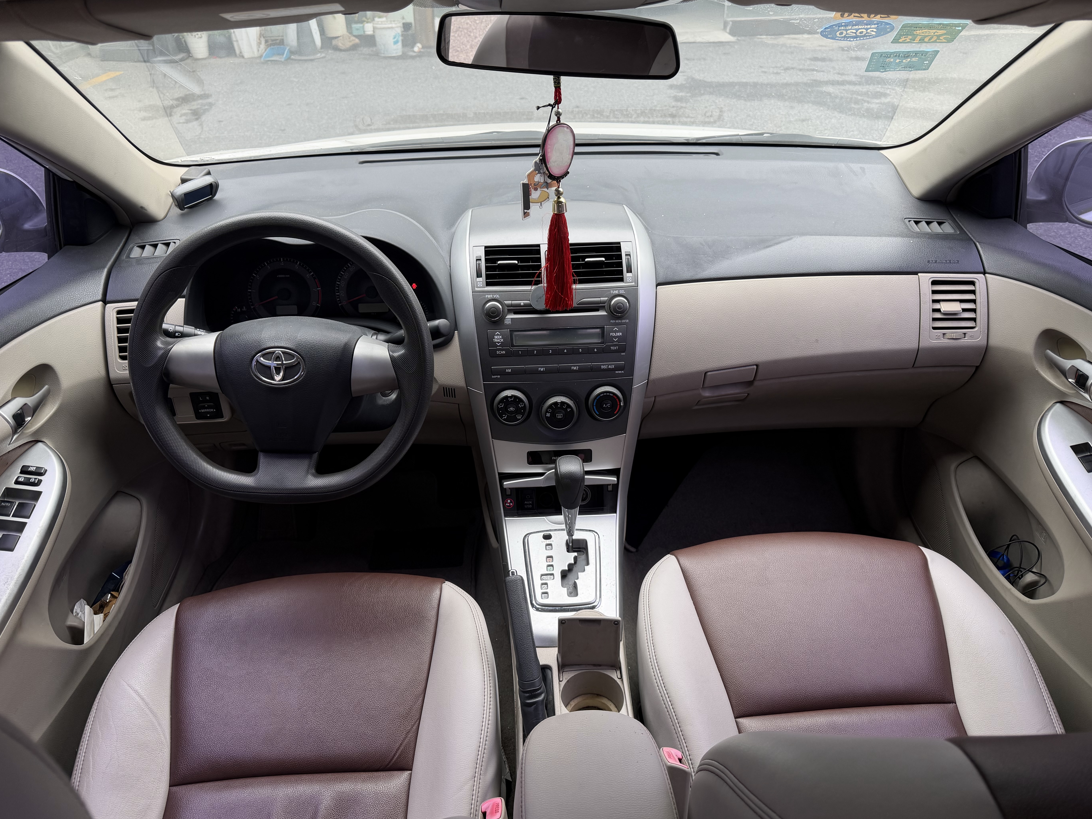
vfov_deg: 54.9
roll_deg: +0.4
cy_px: 401
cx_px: 547
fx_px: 789
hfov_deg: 69.4
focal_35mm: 25
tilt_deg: -31.9
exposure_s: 1/121
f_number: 1.78
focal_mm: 6.76
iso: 64
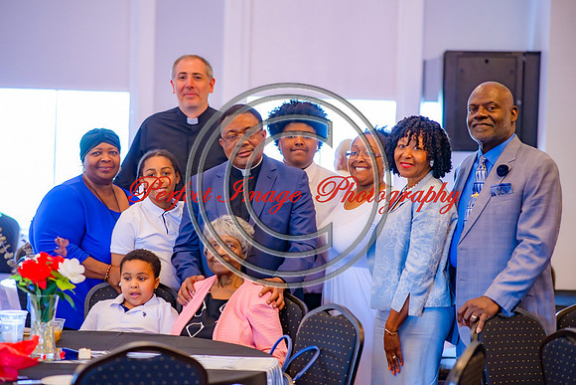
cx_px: 288
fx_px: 1680
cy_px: 192
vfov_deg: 13.0
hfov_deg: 19.5
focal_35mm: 105
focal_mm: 105
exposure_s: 1/80
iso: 400
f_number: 2.5
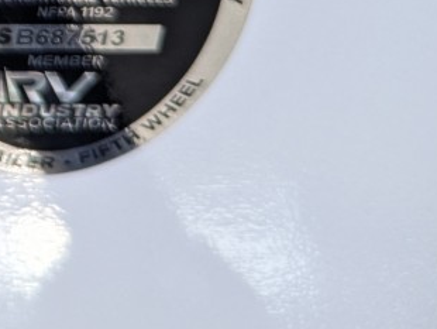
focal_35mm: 108
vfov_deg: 11.8
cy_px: -385
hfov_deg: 14.7
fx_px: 1364
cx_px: -455
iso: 51
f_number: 1.85
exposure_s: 1/593
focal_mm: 6.81
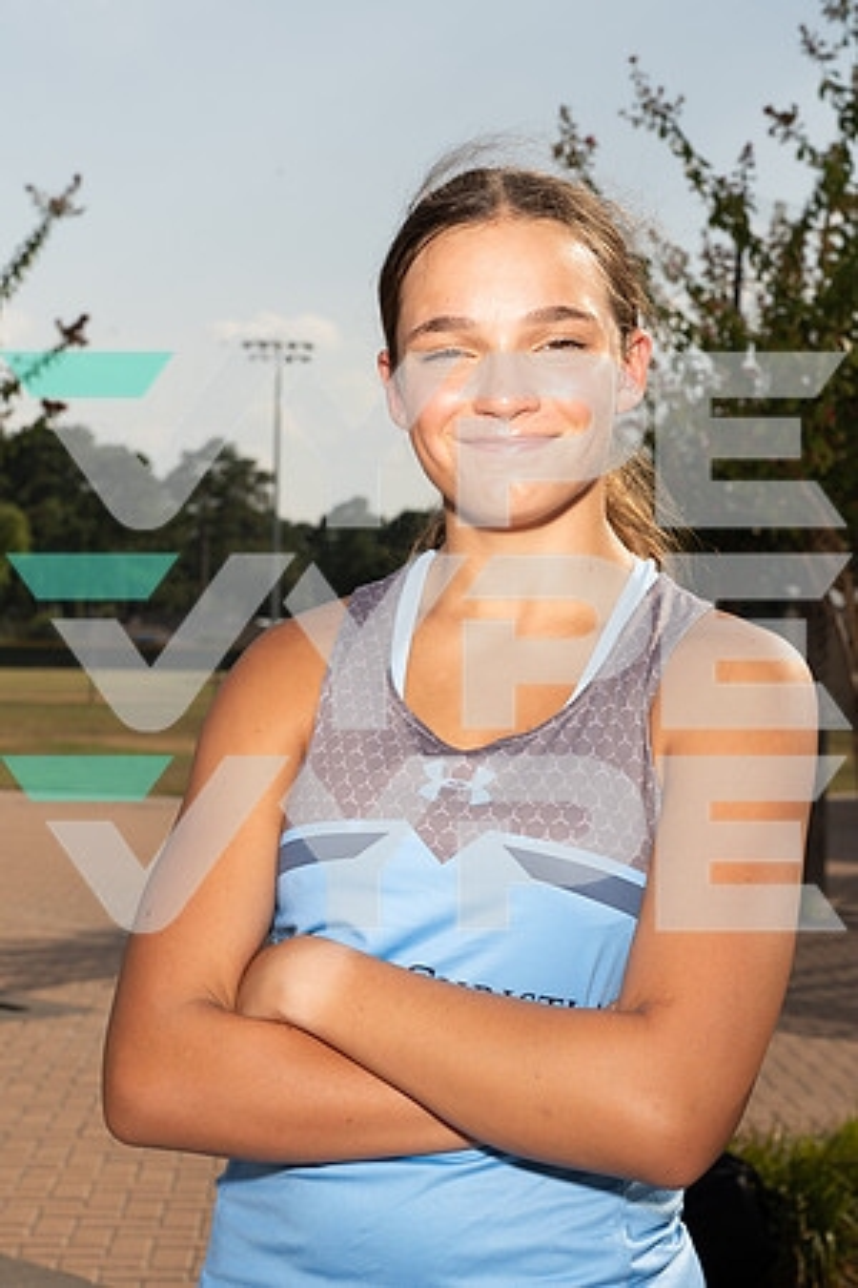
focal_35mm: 68
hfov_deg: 20.0
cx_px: 429
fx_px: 2431
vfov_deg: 29.7
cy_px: 644
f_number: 11
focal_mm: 68
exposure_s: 1/250
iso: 125
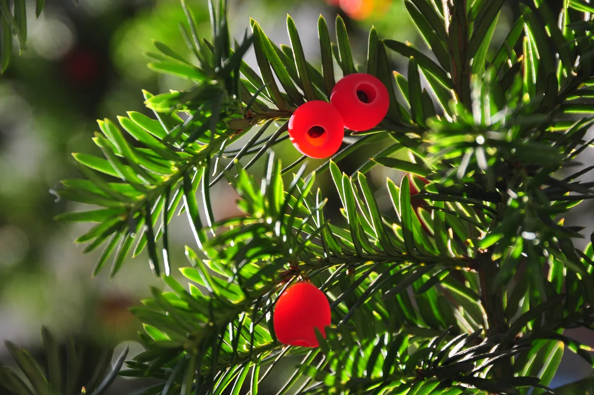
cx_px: 297
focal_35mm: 300
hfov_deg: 6.9
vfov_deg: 4.6
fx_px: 4944
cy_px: 198
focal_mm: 200
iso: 200
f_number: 11
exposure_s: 1/60
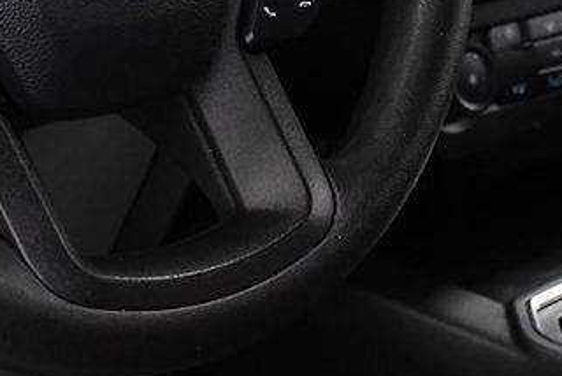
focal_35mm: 163
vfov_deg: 8.3
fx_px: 2547
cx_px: 97
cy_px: -194
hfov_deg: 12.5
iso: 2500
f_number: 4.2
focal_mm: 34
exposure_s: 1/160
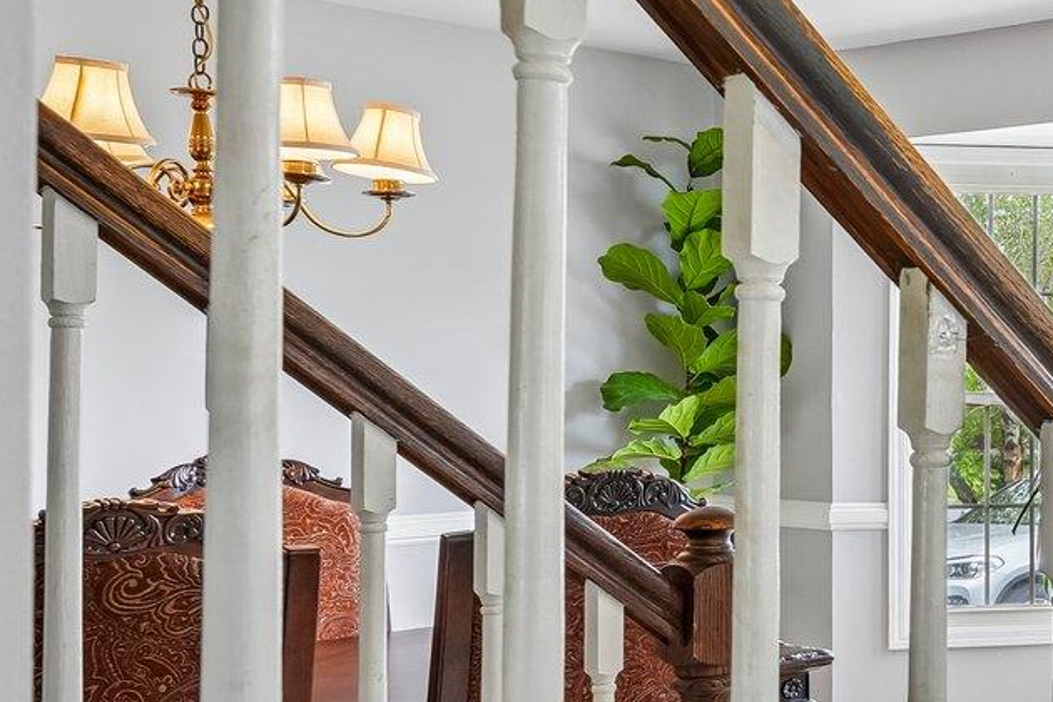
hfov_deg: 26.3
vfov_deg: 25.9
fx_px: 1521
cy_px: 425
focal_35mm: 52
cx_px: 1623
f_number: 8
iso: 400
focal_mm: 16
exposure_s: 1/20
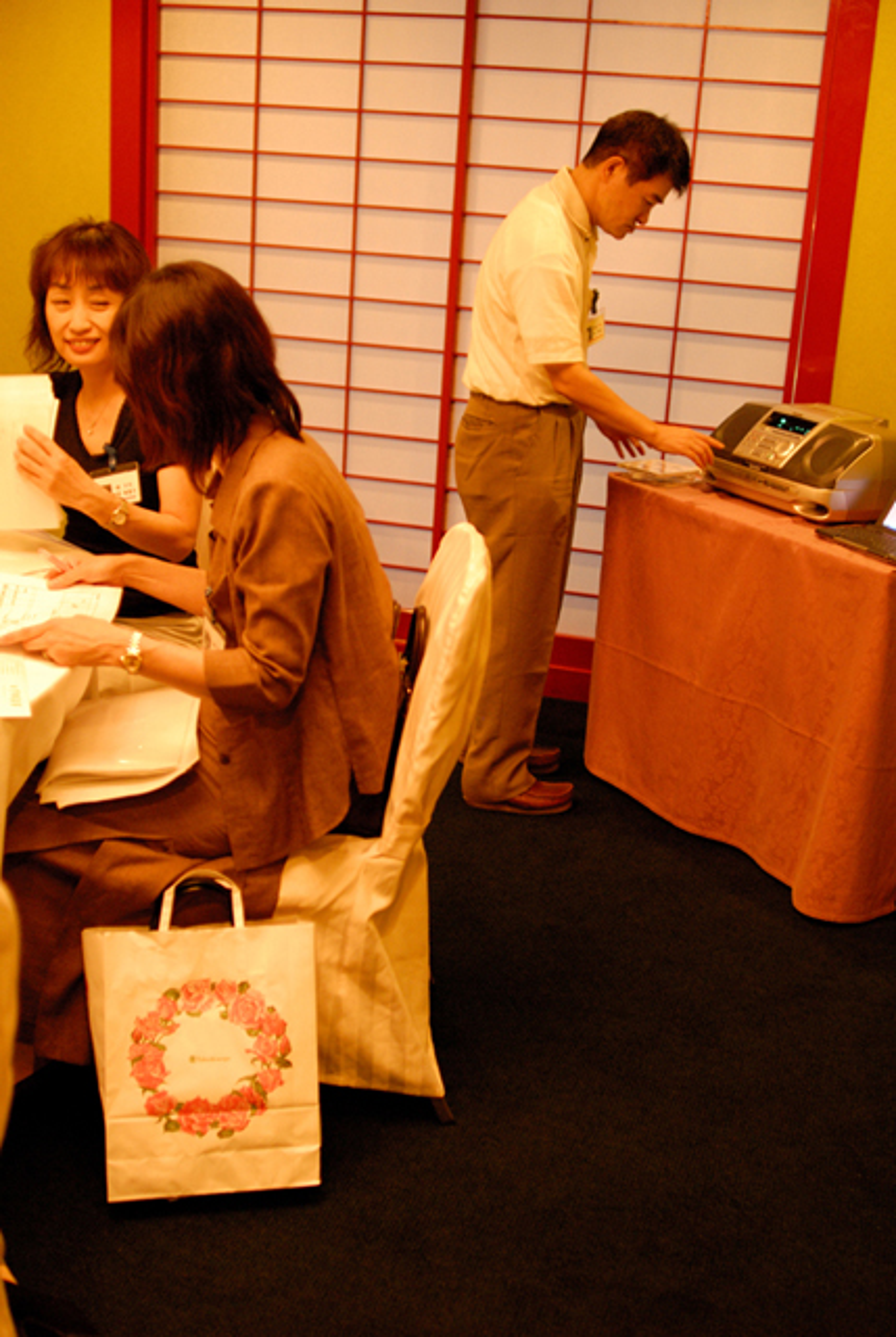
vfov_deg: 46.3
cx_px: 448
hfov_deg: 32.0
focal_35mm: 42
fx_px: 1562
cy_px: 668
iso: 800
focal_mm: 28
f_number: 2
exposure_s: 1/60
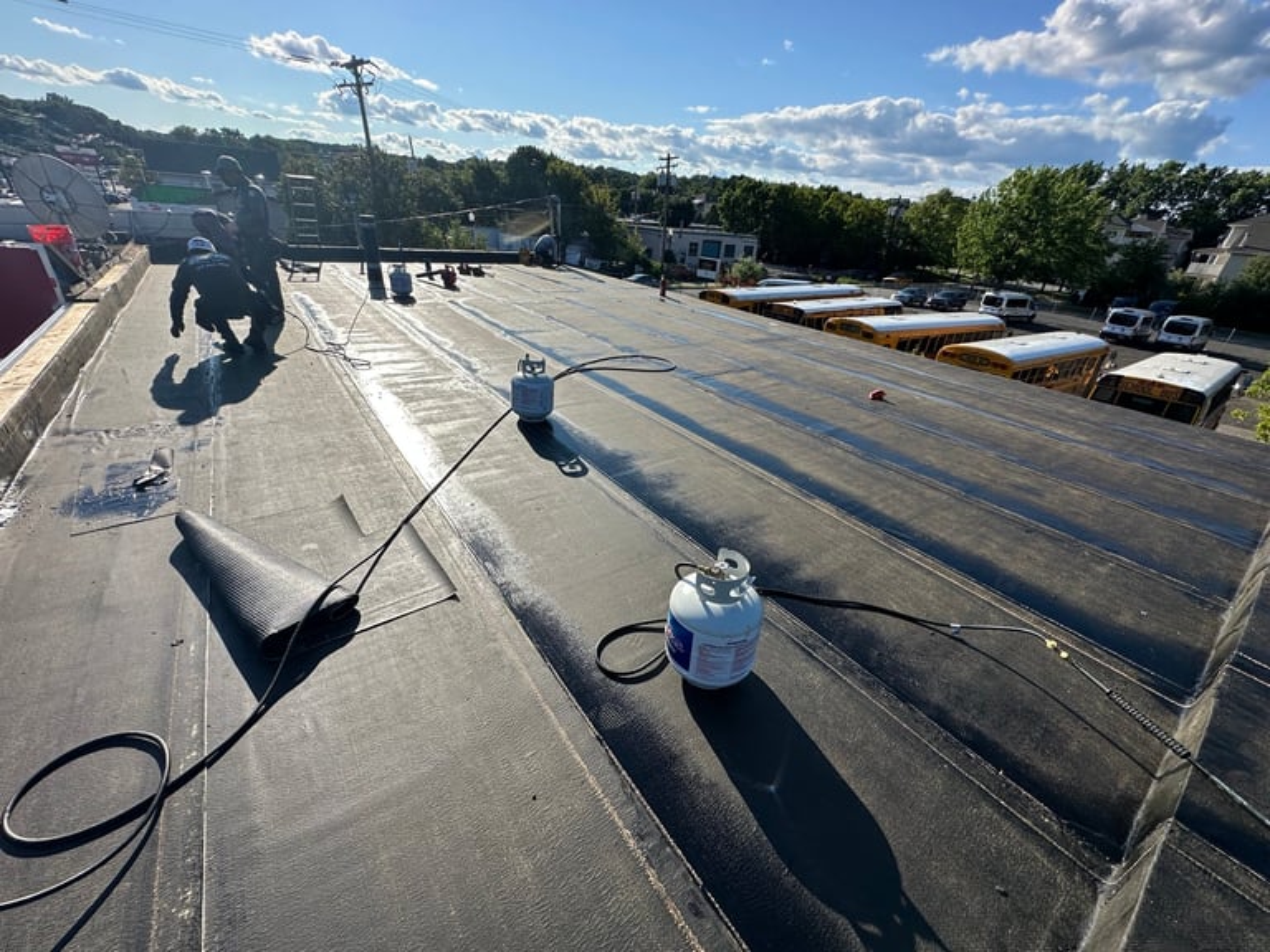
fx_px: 514
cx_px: 635
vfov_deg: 85.7
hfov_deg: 102.1
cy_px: 476
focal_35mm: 14
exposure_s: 1/3205
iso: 50
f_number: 2.2
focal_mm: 2.22
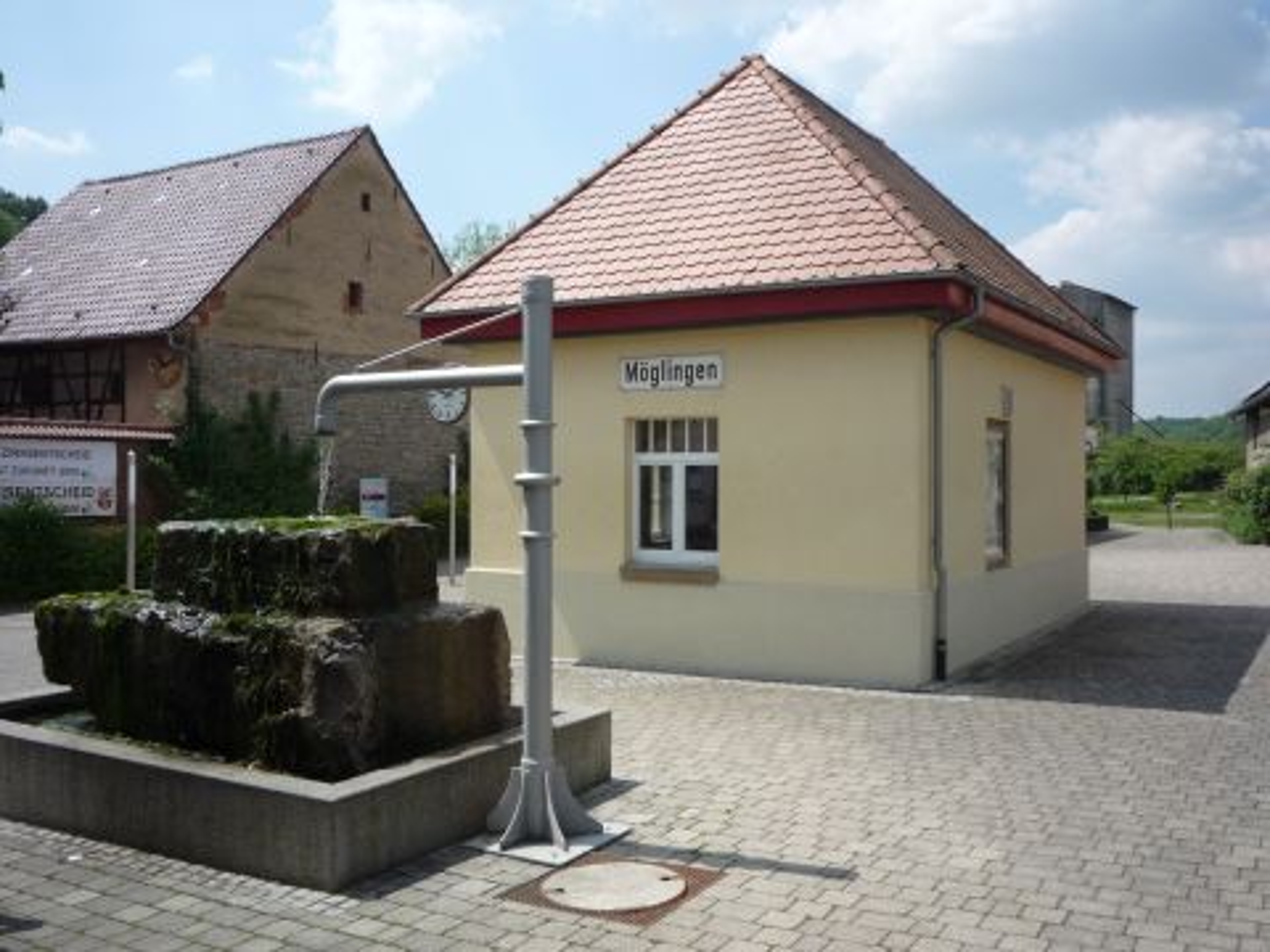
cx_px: 635
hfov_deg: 56.8
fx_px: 1174
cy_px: 476
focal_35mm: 32
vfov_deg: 44.2
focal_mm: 5.2
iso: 100
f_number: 5.6
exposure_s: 1/400
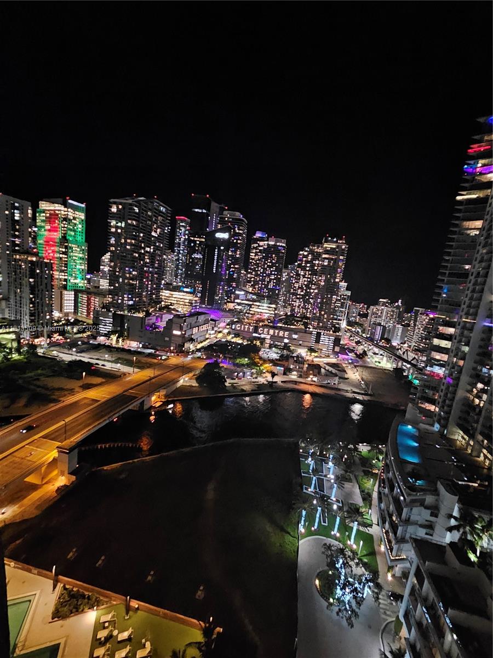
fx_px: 247
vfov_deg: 106.2
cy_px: 329
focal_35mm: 13
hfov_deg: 89.9
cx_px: 246
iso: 2000
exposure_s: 1/24
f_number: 2.2
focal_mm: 2.2
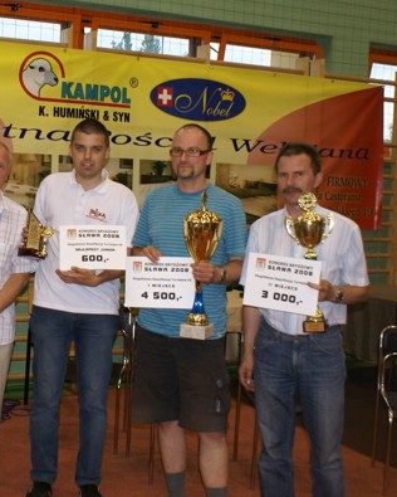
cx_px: 29
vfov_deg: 37.3
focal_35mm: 50
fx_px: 734
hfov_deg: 28.9
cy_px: 230
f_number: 5.6
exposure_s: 1/40
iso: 200
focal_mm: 20
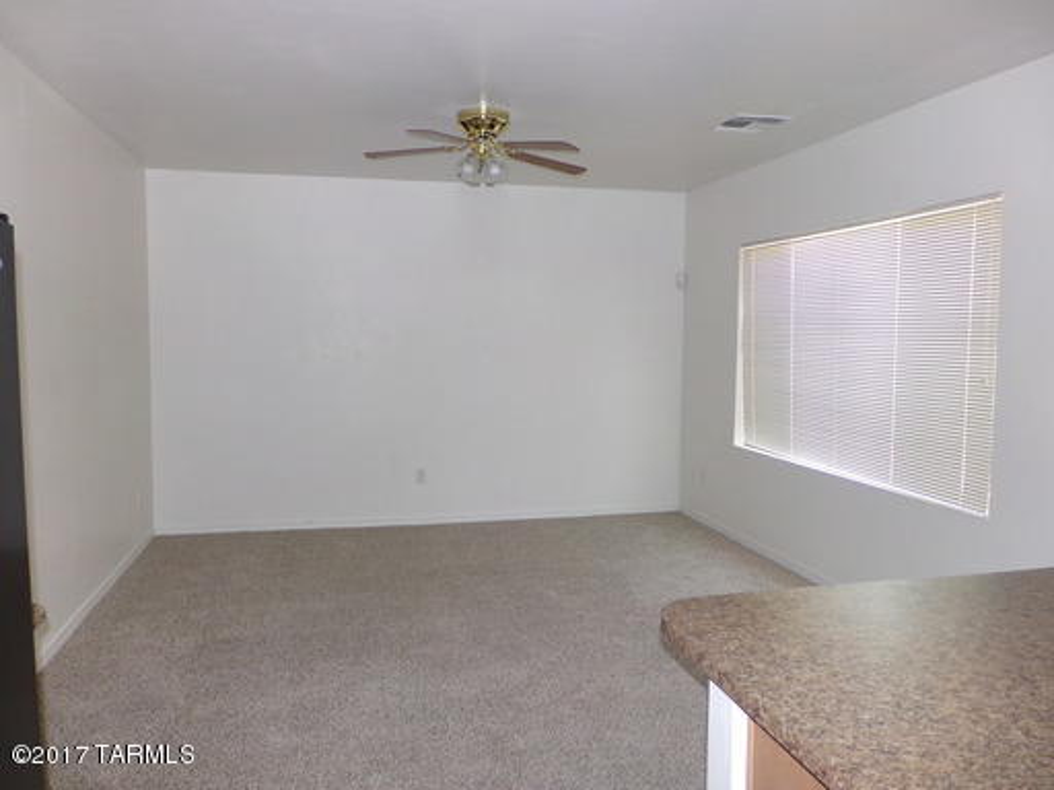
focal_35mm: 26
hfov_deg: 67.3
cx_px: 527
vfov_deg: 53.1
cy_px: 395
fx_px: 792
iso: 200
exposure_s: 1/34
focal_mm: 4.7
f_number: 3.2
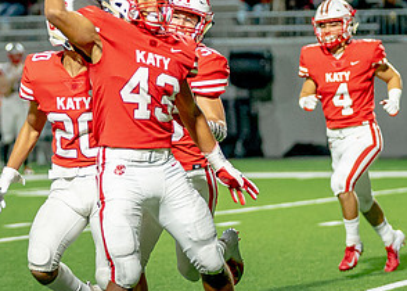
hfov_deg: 5.7
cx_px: 110
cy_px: 144
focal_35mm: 356
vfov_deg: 4.0
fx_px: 4115
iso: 4000
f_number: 2.8
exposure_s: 1/1500
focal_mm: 129
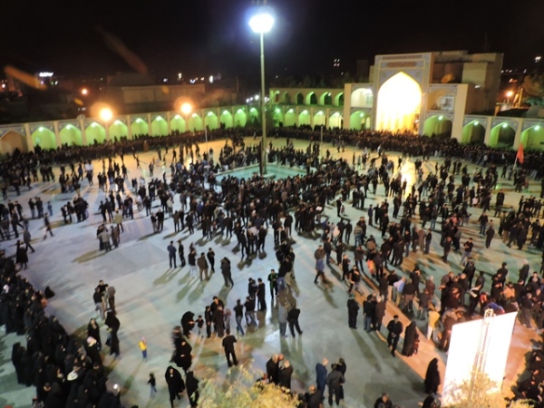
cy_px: 204
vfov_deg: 56.8
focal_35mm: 24
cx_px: 272
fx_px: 377
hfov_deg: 71.6
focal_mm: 4.3
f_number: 3
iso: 450
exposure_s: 1/8
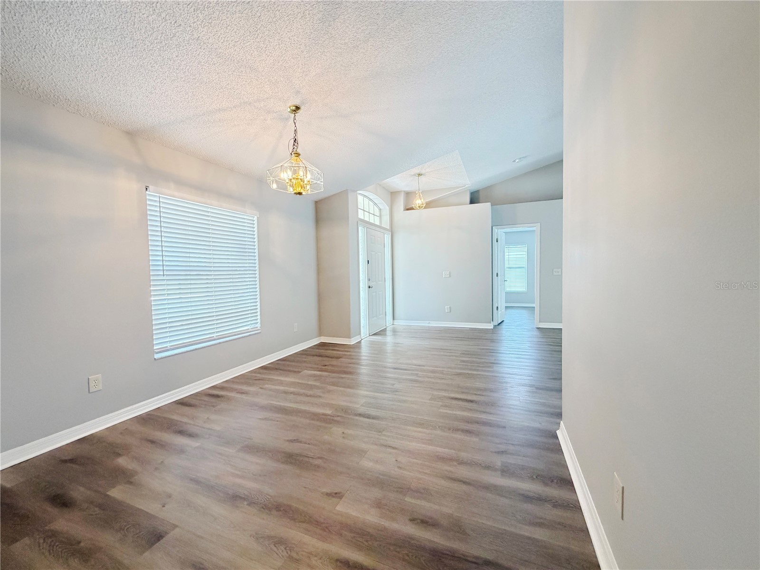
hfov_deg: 102.1
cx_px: 380
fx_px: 307
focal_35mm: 14
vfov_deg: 85.7
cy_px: 285
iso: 500
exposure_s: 1/60
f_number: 2.2
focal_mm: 2.22
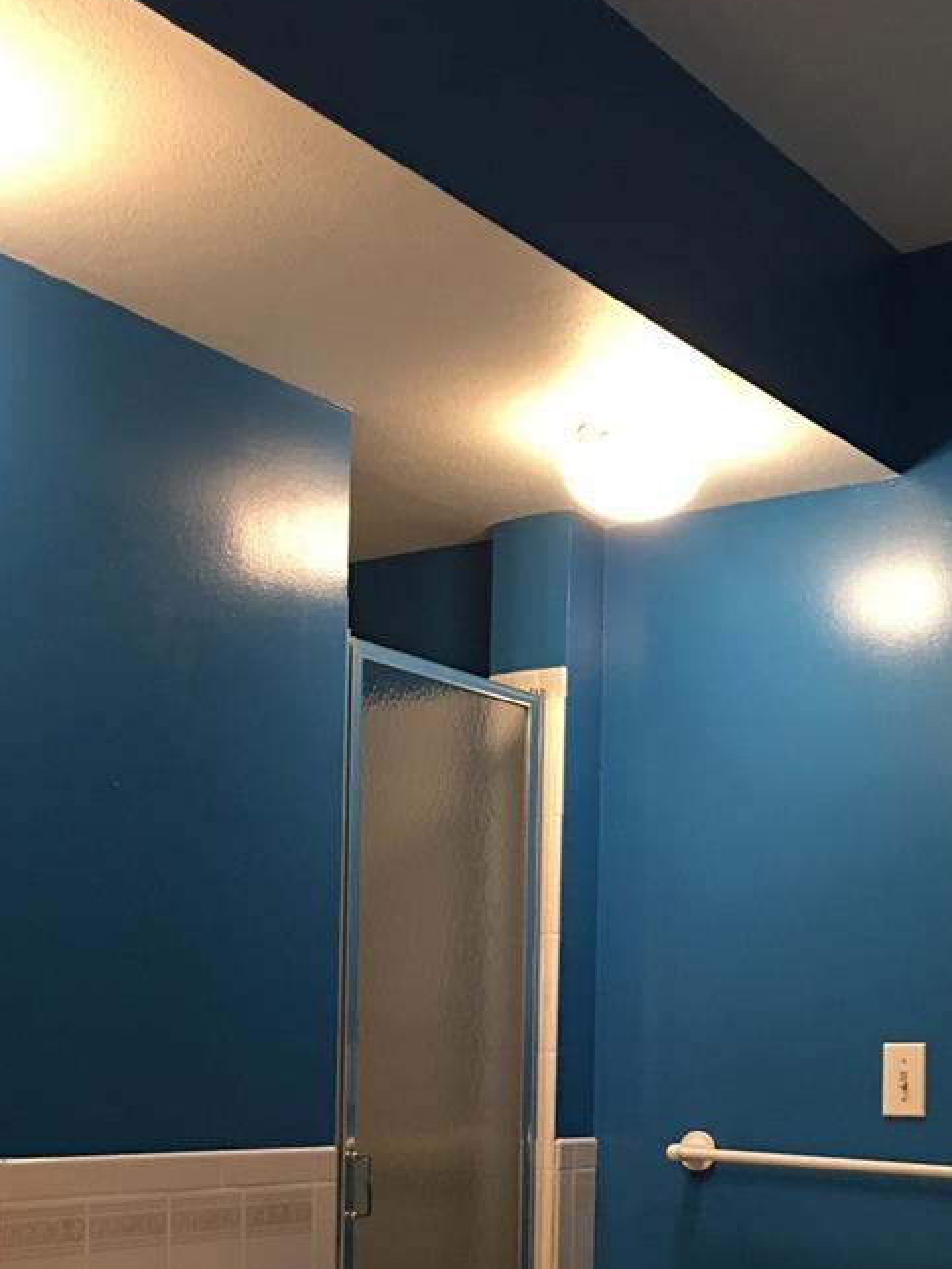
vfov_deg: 33.8
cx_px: 347
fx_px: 1980
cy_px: 1121
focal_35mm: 54
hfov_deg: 26.9
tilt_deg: -0.7
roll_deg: -0.8
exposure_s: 1/15
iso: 100
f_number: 2.2
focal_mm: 4.15
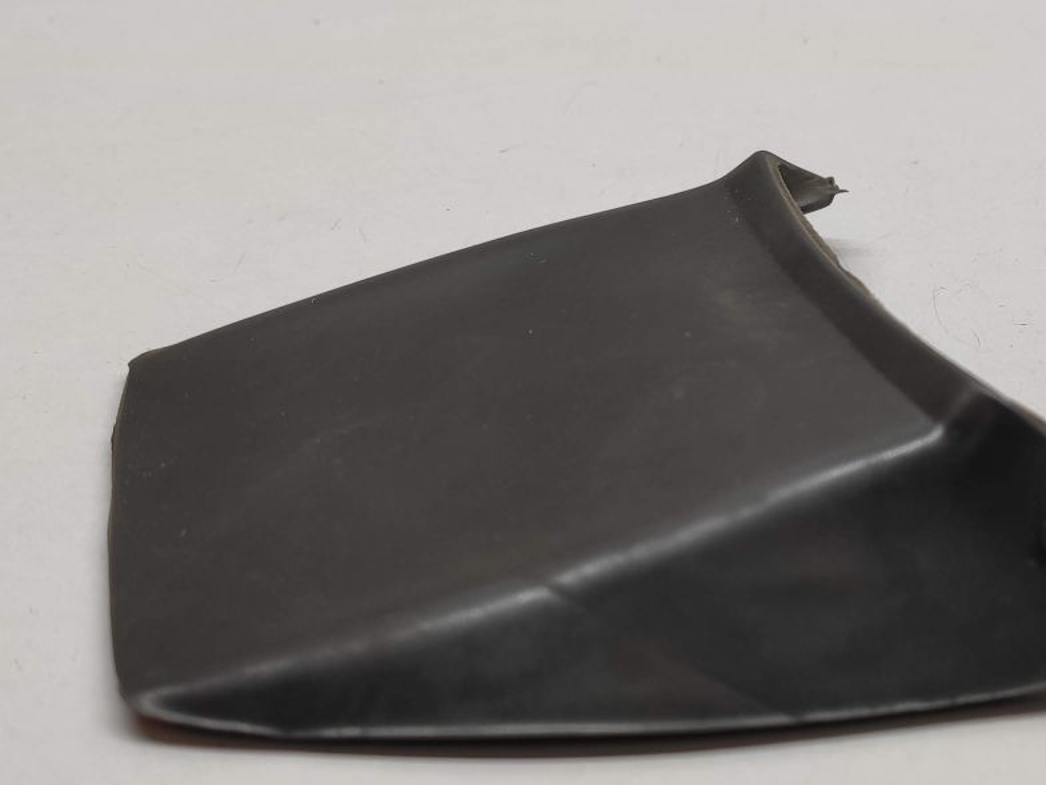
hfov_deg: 36.0
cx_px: 650
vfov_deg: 27.5
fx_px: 1602
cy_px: 434
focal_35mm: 53
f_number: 1.75
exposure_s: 1/100
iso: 131
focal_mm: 4.77
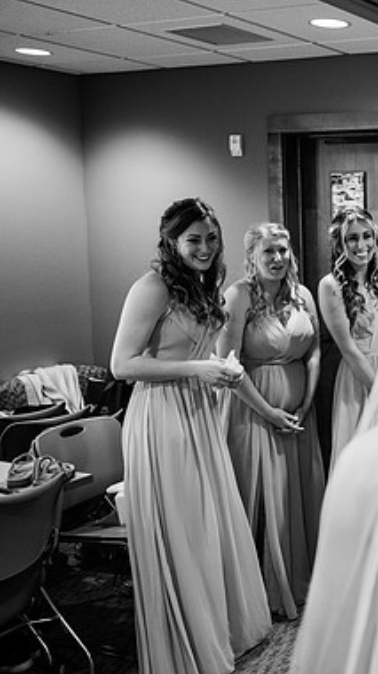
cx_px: 500
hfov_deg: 22.1
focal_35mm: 48
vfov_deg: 42.9
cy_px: 341
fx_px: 858
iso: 1000
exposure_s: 1/200
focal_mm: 30
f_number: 2.8
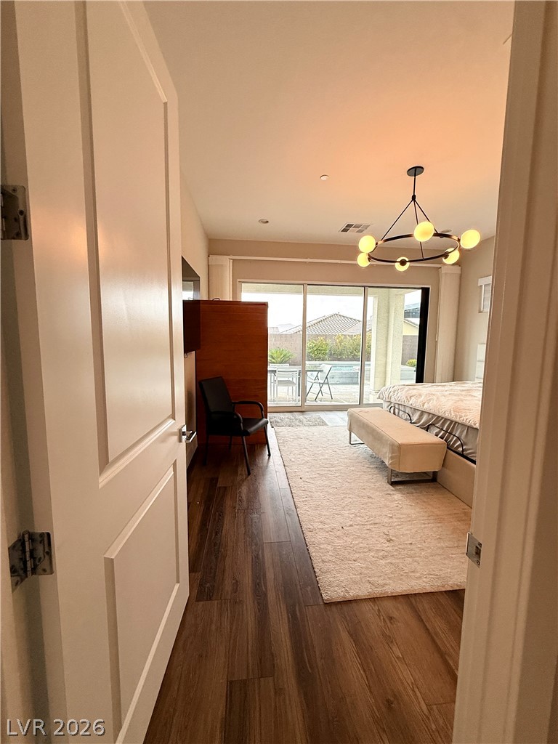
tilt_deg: -4.8
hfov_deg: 85.7
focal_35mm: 14
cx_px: 279
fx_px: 301
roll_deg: -0.1
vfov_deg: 102.1
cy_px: 372
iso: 125
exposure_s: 1/120
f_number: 2.2
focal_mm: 2.22
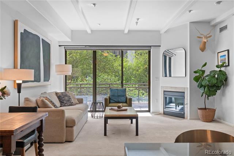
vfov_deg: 44.9
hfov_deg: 63.7
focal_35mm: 29
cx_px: 117
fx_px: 188
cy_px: 78
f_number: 8
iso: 1250
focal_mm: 29
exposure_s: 1/80
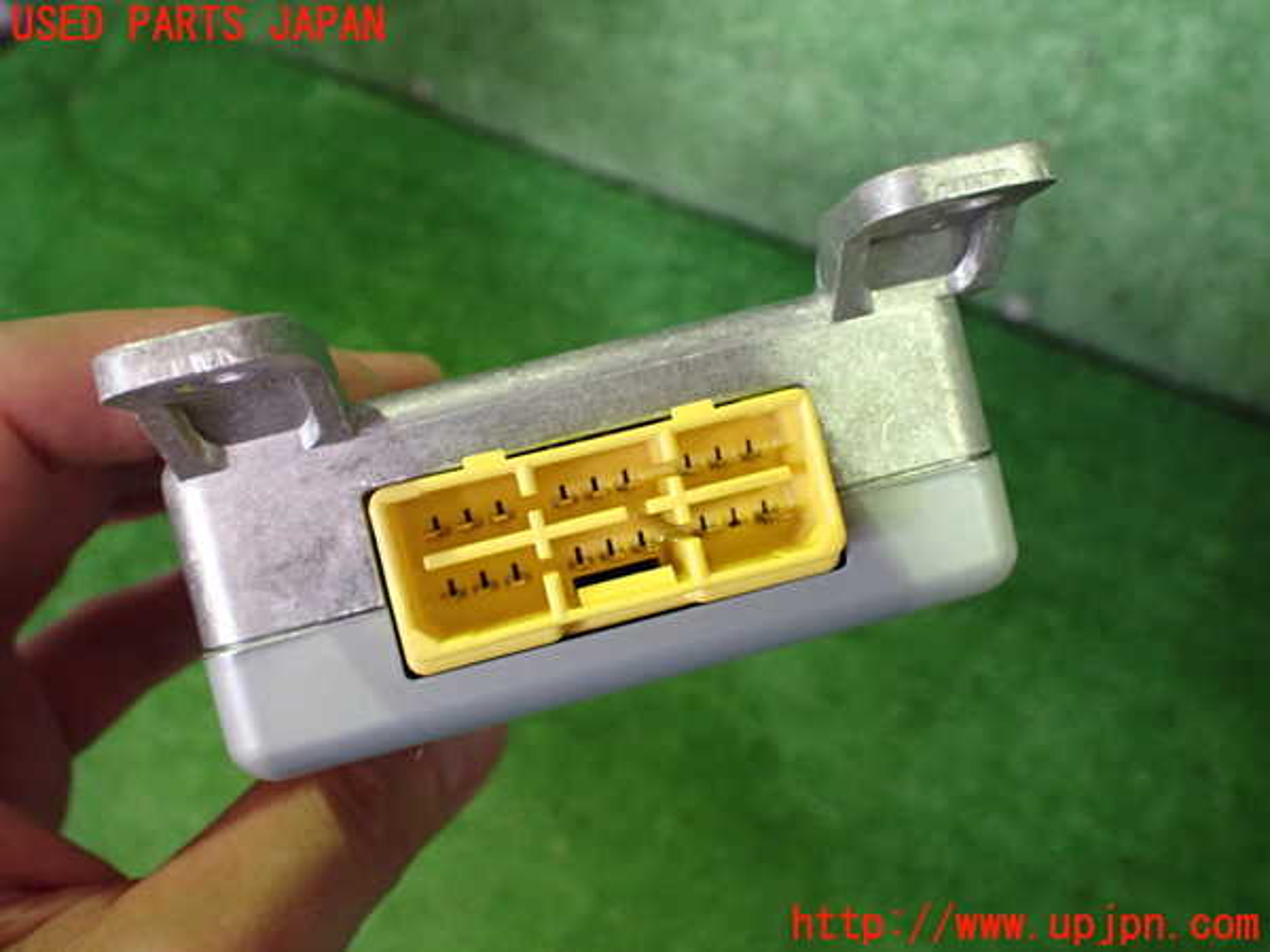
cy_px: 476
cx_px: 635
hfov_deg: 60.0
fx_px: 1101
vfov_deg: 46.8
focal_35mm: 30
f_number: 2.3
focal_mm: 5.4
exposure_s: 1/50
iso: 800
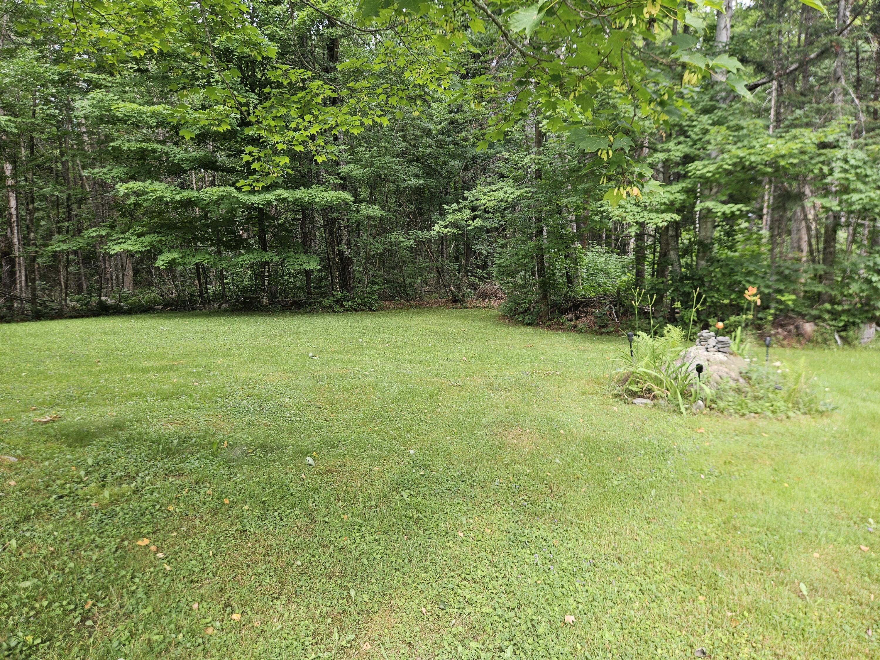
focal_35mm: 23
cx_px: 440
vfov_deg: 58.9
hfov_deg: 73.9
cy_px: 330
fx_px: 585
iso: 25
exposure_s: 1/126
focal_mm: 5.4
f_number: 1.8
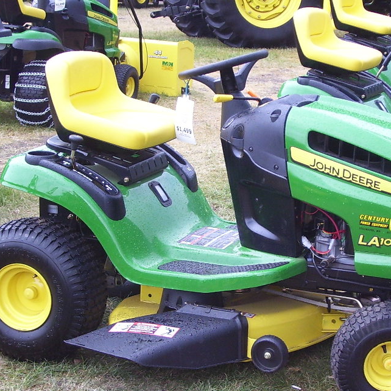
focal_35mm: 70
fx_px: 895
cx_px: 235
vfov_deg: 24.6
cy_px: 214
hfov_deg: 24.6
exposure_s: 1/90
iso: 80
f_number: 3.4
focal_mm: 8.6
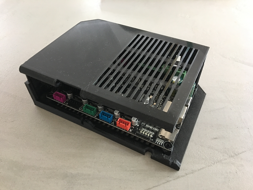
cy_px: 95
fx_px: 212
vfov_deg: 48.2
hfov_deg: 61.7
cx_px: 126
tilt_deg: -45.0
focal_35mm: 29
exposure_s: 1/10
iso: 80
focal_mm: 4.15
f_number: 2.2
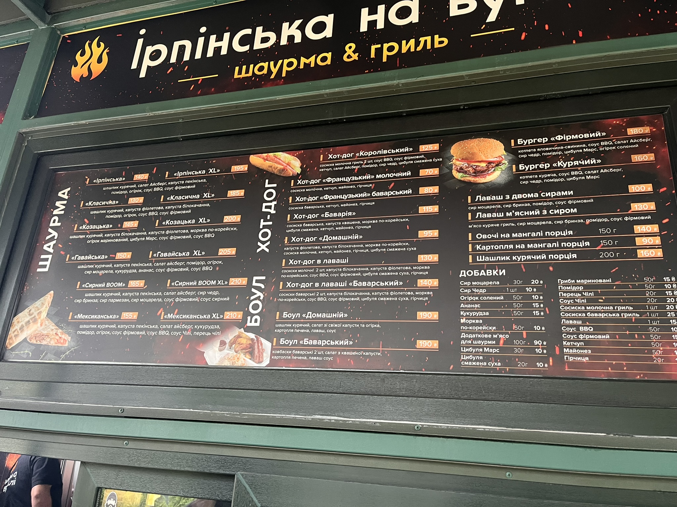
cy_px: 254
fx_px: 508
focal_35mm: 26
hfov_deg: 67.3
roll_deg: -4.1
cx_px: 338
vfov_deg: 53.1
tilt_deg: +17.6
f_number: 1.6
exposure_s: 1/60
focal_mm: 5.1
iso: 250
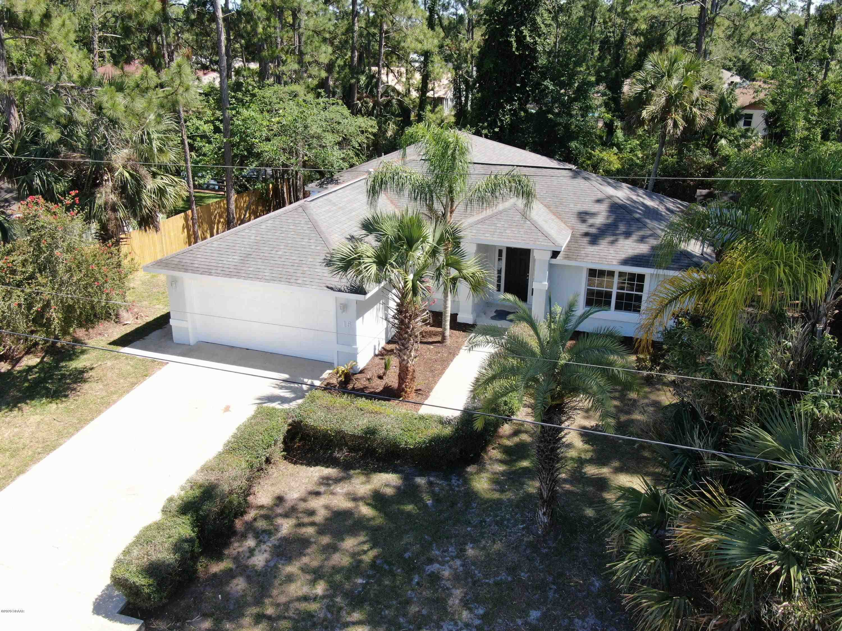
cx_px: 421
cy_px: 316
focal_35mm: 31
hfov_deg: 58.4
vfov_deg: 45.4
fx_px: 754
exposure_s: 1/400
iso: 100
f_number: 3.1
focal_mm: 5.33
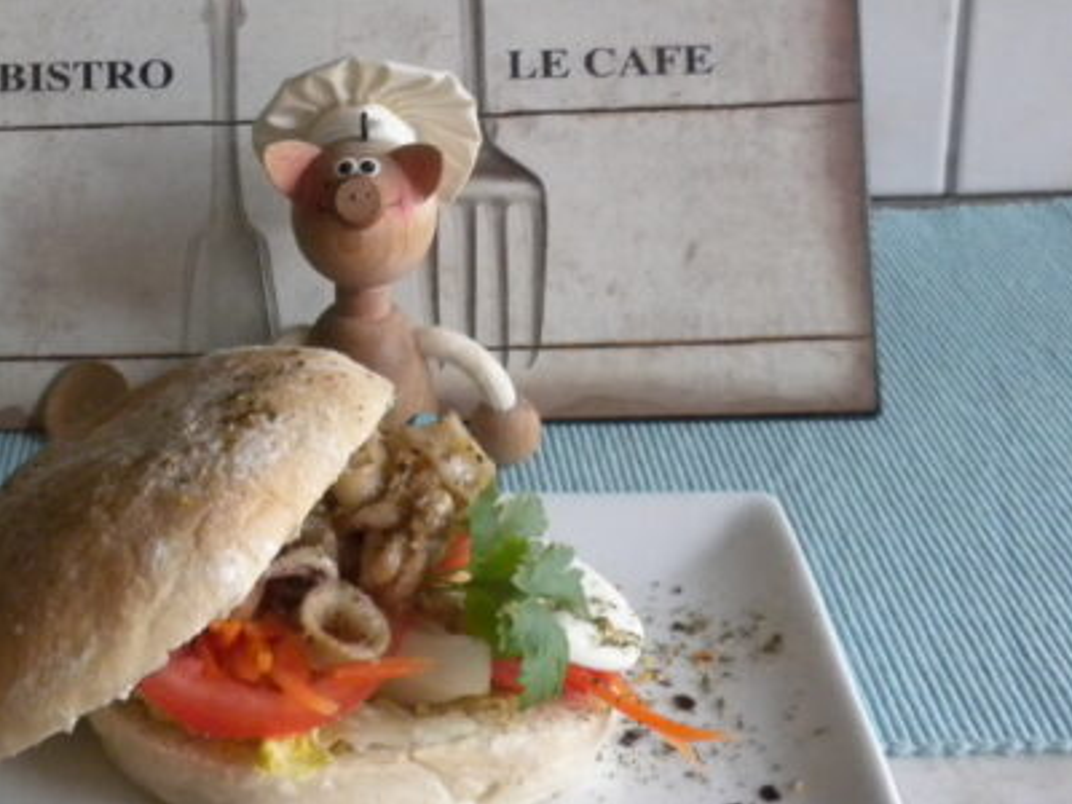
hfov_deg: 27.0
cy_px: 163
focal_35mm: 71
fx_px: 2199
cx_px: 252
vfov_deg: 20.5
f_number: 3.5
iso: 400
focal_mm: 6.6
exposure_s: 1/52
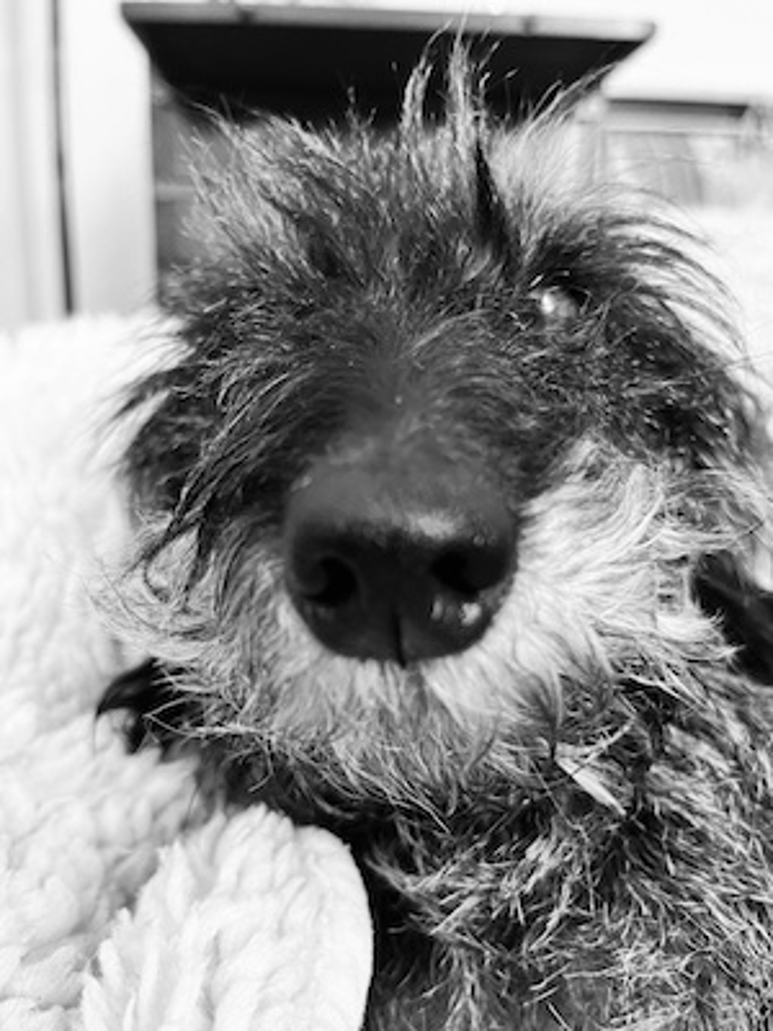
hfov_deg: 53.1
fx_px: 774
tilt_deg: -12.5
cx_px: 386
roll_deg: -0.7
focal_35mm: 26
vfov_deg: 67.3
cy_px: 516
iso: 500
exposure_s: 1/57
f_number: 1.6
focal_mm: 5.1
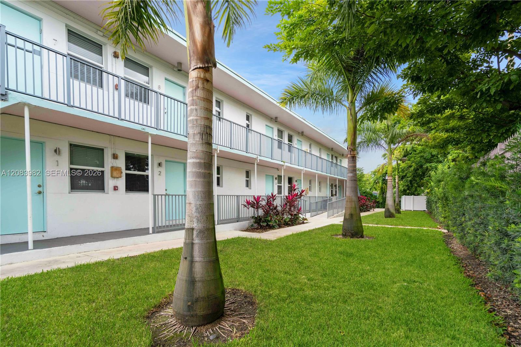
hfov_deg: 96.7
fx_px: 231
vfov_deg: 73.7
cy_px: 174
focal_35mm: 16
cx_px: 260
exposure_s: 1/100
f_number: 7.1
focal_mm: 16
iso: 400
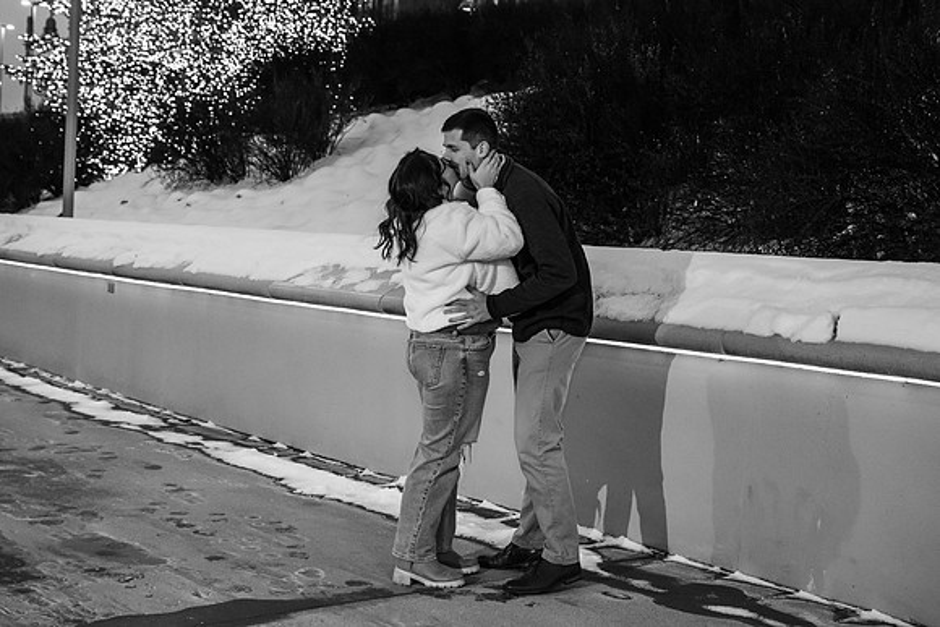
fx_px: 1541
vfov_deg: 22.9
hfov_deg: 33.9
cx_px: 512
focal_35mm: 59
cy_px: 207
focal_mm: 44
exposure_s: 1/200
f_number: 4.5
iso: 1000
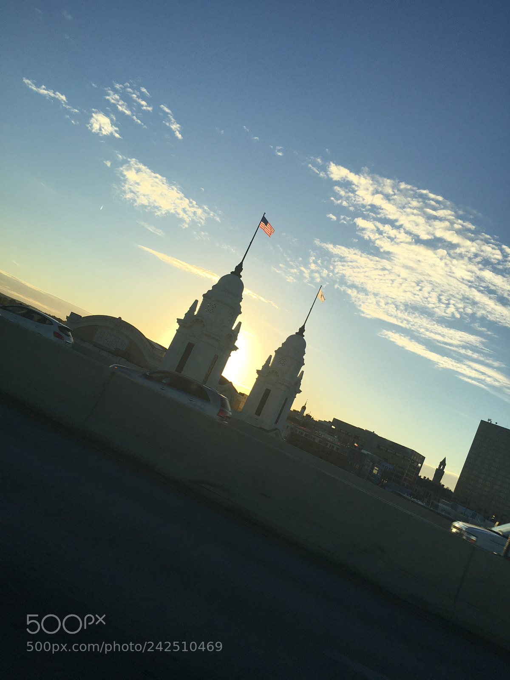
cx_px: 255
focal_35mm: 29
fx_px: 570
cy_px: 340
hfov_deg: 48.2
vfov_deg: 61.7
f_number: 2.2
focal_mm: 4.15
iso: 25
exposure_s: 1/455
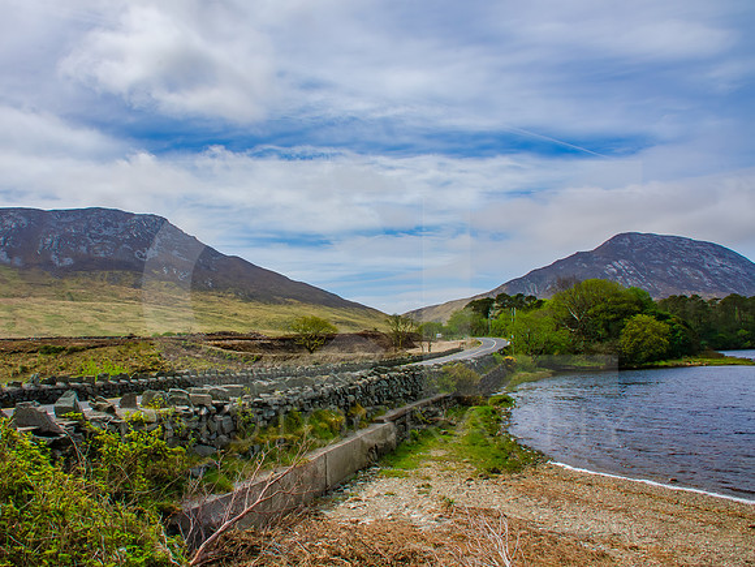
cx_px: 327
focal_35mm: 29
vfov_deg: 47.5
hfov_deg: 60.6
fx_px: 643
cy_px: 283
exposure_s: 1/100
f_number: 18
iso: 200
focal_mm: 18
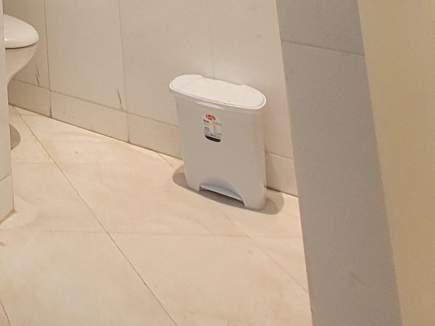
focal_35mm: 48
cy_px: -271
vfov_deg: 20.5
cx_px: -239
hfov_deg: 26.5
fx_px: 603
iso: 160
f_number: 2.2
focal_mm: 2.2
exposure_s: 1/50
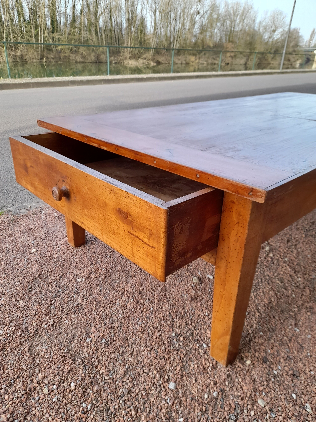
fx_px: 304
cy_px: 211
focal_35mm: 25
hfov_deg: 54.9
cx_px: 158
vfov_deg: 69.4
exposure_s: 1/138
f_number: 2
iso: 20
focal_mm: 4.6
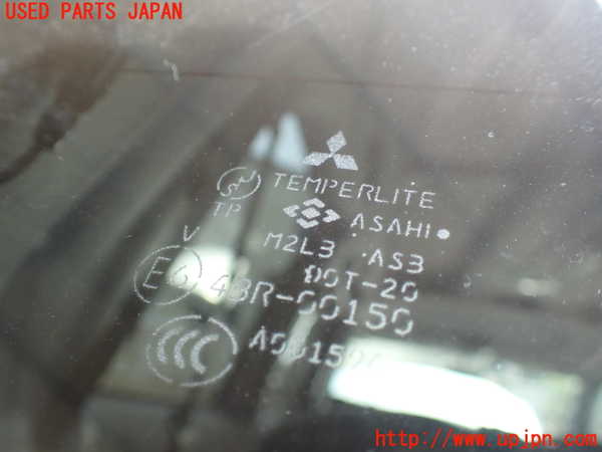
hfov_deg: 60.0
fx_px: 522
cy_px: 226
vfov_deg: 46.8
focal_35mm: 30
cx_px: 301
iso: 125
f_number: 2.3
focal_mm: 5.4
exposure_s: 1/125
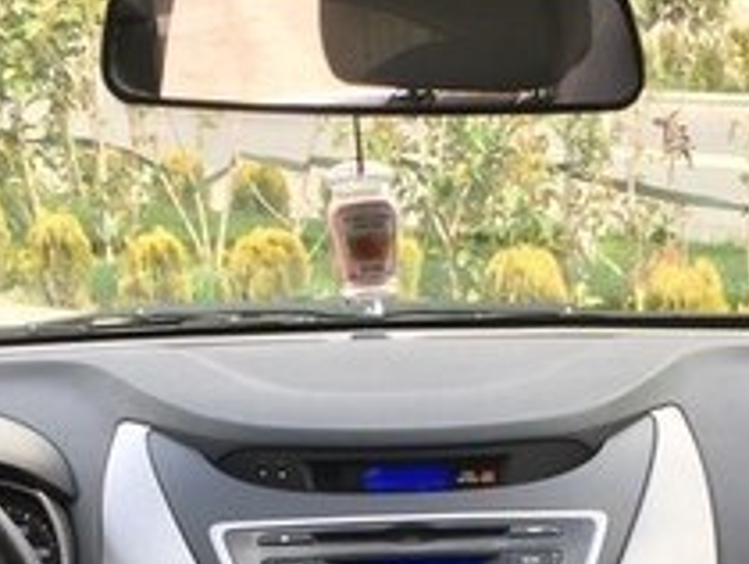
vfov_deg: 15.3
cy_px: 791
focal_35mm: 91
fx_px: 1971
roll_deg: +0.6
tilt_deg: -23.0
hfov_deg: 21.5
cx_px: 449
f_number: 2.2
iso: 32
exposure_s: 1/118
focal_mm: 4.15
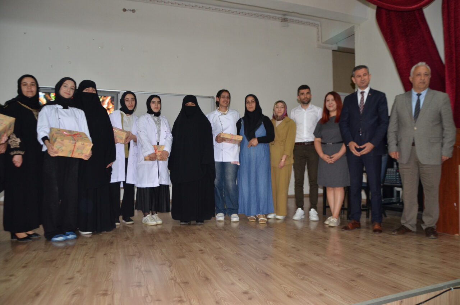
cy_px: 152
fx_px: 669
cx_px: 230
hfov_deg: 37.9
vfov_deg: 25.6
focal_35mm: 52
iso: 800
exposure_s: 1/60
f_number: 4.5
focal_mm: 35
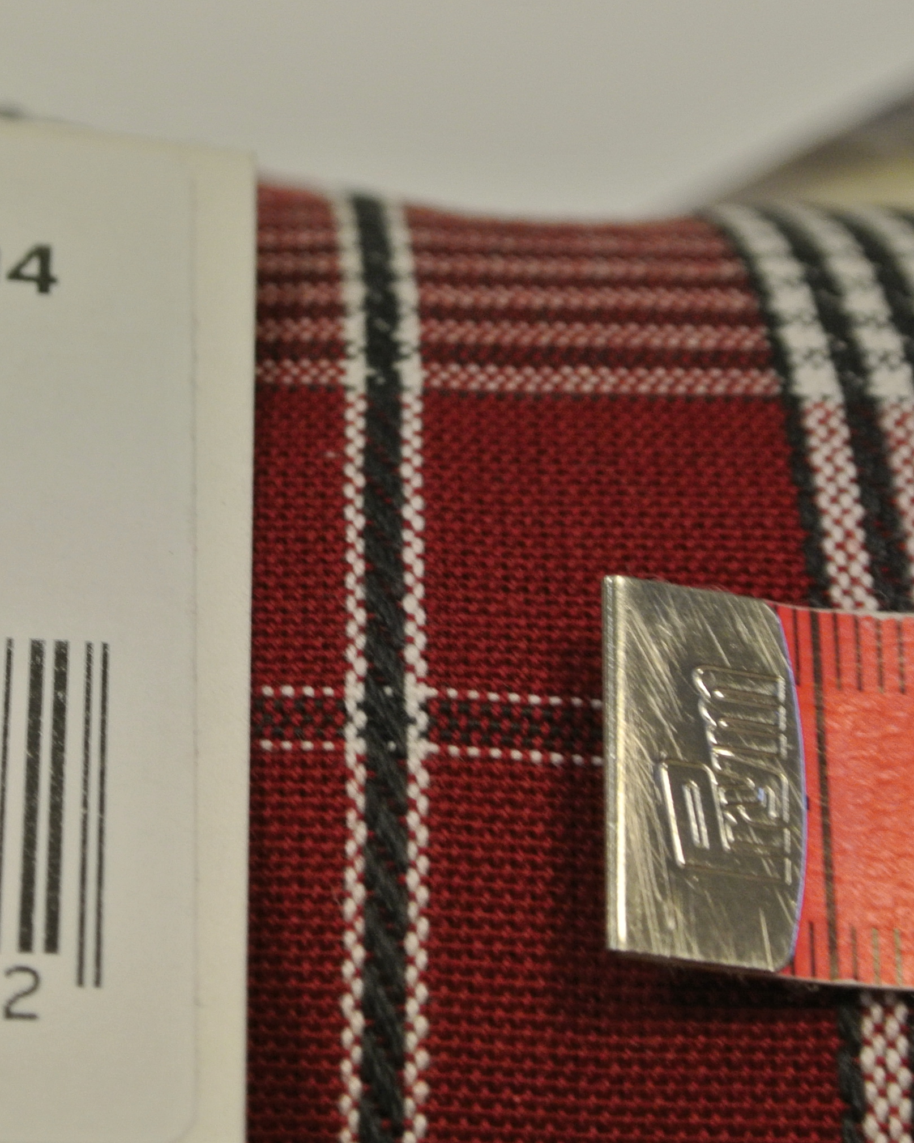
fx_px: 3110
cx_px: 144
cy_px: 638
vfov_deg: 20.8
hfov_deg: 16.6
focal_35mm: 92
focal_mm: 18.9
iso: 500
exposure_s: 1/60
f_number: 4.8
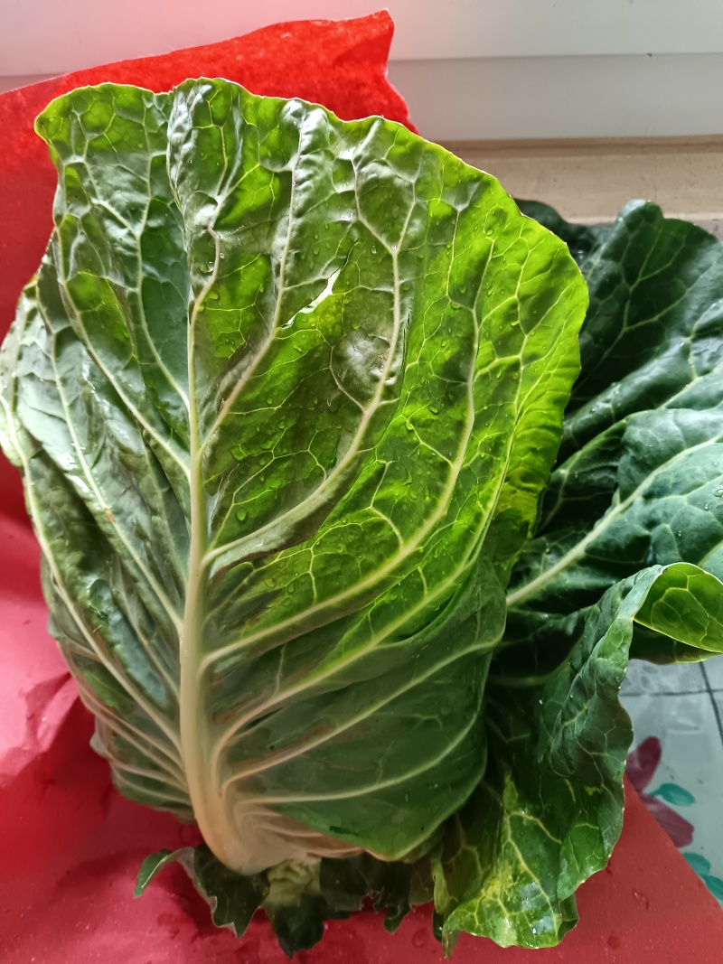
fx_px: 752
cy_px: 482
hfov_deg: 51.3
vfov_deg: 65.3
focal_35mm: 27
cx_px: 362
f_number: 1.8
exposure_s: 1/33.3
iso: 1320
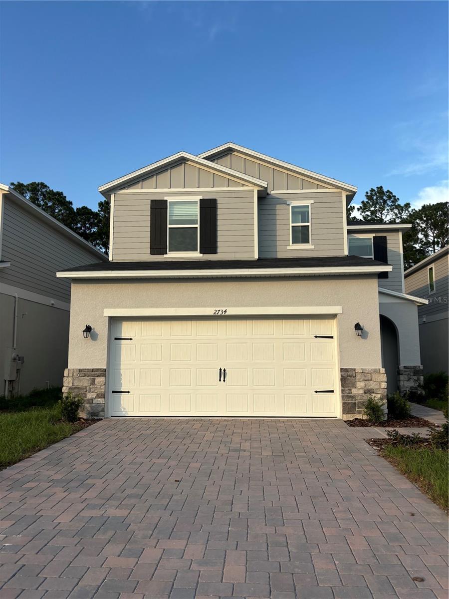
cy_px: 300
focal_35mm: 26
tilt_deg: +9.7
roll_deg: +2.3
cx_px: 224
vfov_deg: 67.3
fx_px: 450
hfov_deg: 53.1
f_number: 1.6
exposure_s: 1/2571
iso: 50
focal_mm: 5.96
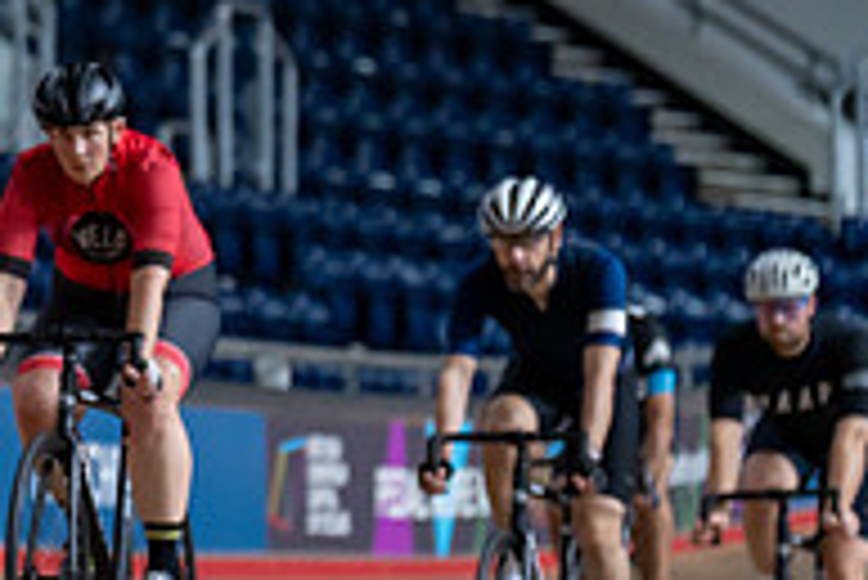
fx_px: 9072
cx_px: -387
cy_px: -2
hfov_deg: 5.4
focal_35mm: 376
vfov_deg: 3.7
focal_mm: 125
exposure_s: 1/800
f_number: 2.8
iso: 3200
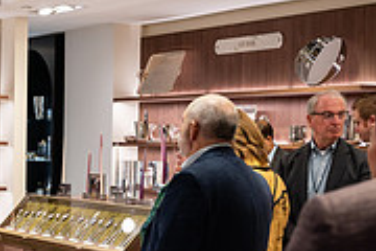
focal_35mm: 96
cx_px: -29
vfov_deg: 14.1
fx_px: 1003
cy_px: 218
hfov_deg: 20.3
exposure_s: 1/160
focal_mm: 28
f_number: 3.2
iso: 500
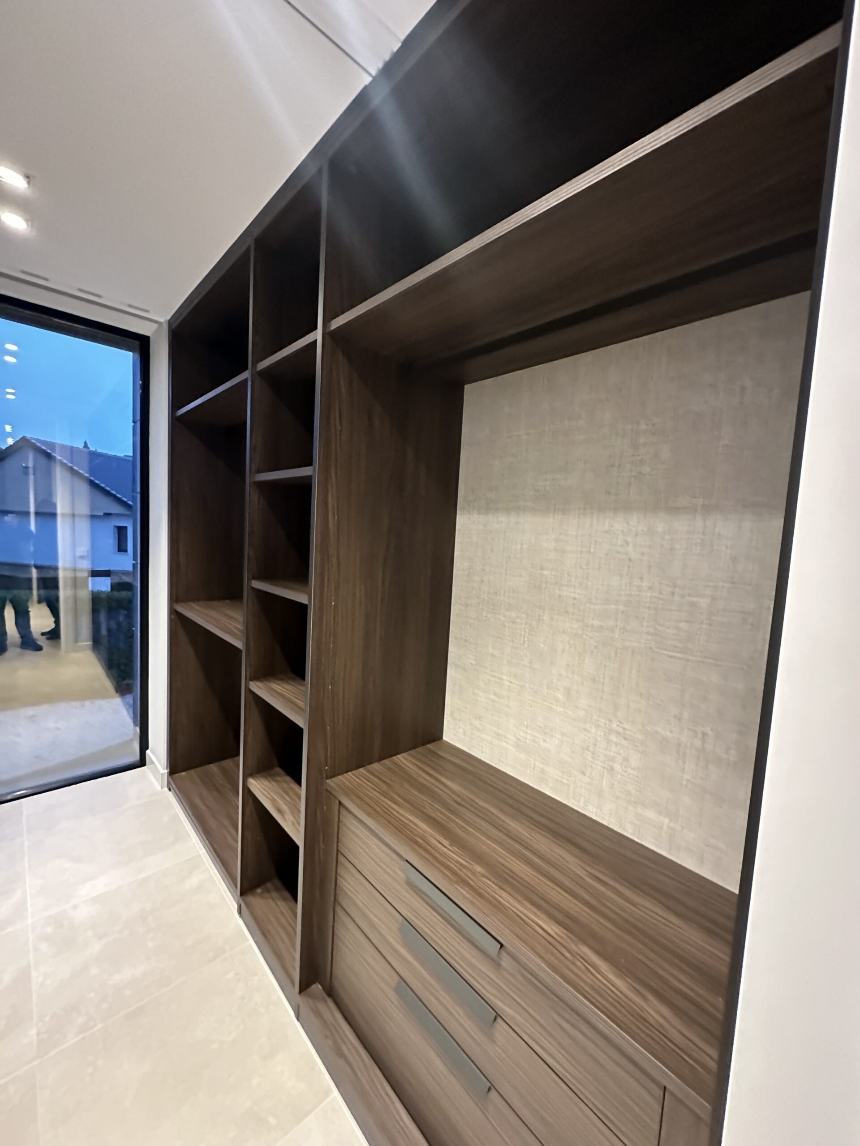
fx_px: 464
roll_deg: -3.2
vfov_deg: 102.1
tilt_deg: -4.8
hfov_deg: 85.7
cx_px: 430
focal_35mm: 14
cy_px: 573
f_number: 2.2
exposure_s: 1/41
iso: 1250
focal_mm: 2.22
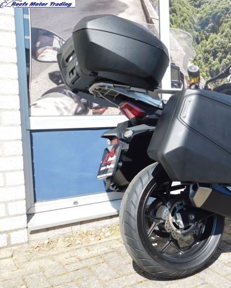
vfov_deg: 45.8
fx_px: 342
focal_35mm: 40
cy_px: 142
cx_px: 193
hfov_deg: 35.8
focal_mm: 5.3
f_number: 3.2
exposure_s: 1/640
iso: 125
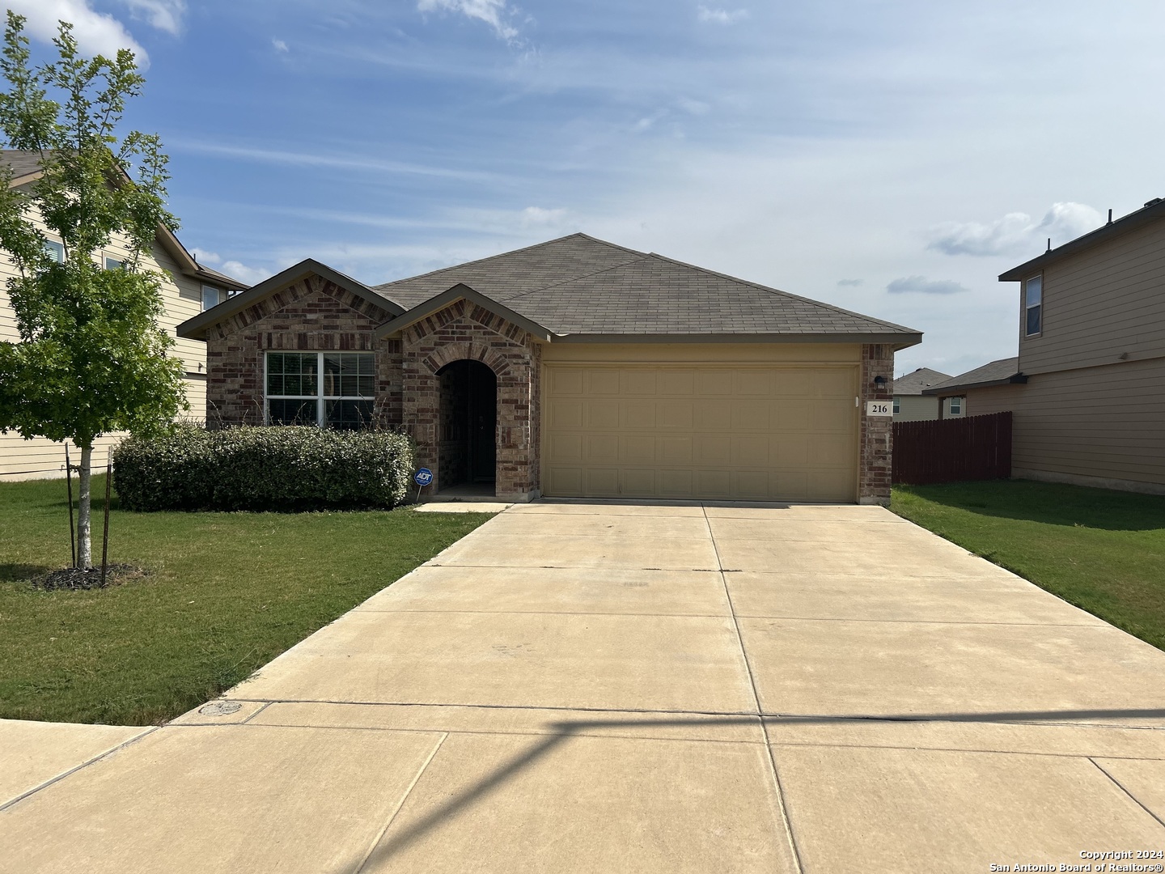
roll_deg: -0.6
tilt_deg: -0.8
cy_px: 437
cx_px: 582
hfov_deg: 67.3
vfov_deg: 53.1
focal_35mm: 26
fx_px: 875
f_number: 1.5
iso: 50
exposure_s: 1/6993
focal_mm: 5.7
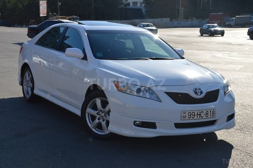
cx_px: 126
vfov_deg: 21.5
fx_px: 442
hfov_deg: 31.9
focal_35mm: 63
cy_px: 84
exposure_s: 1/250
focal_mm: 42
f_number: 8
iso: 100
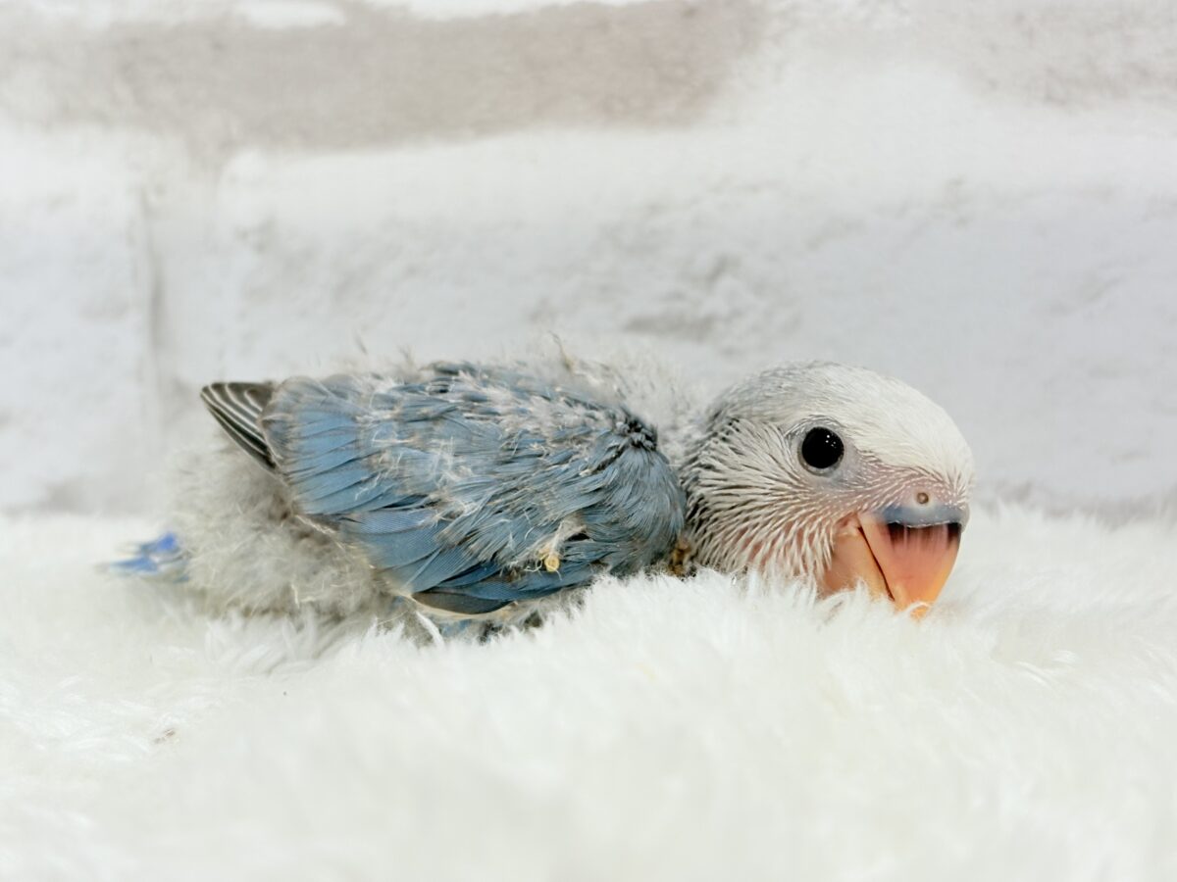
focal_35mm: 52
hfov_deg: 36.8
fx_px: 1768
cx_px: 588
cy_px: 441
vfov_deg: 28.0
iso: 40
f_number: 1.6
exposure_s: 1/50
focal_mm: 5.96
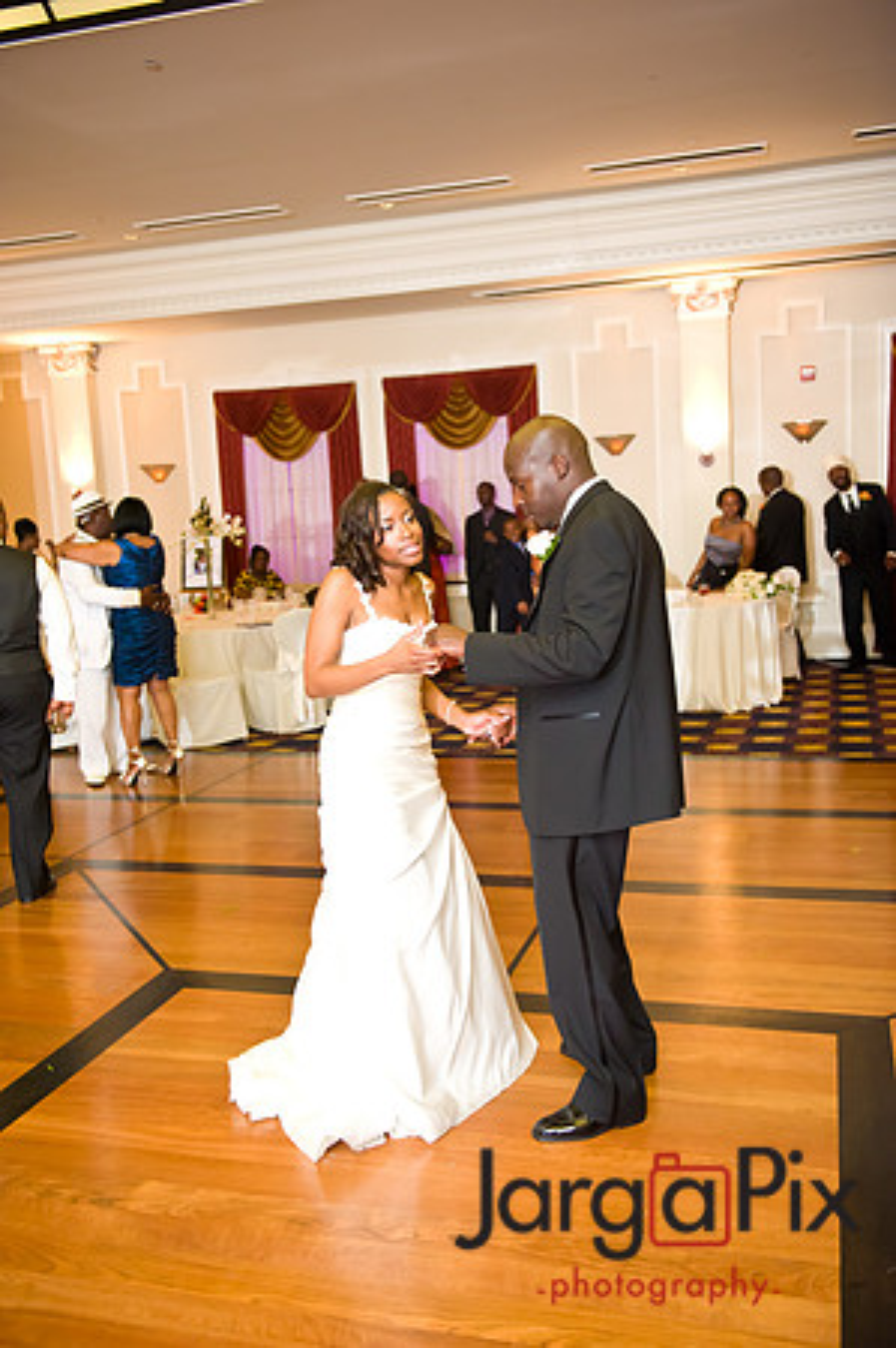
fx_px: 1272
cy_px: 674
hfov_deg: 38.8
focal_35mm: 34
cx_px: 448
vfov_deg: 55.8
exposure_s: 1/125
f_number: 3.2
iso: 3200
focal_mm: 34
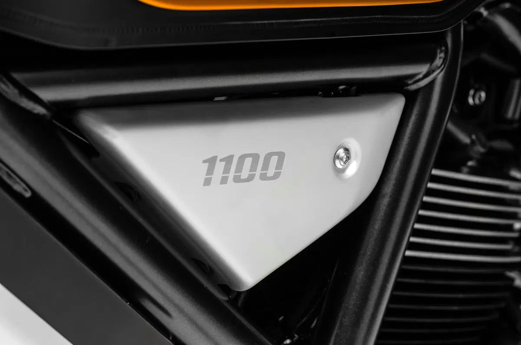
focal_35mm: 75
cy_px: 172
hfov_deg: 27.0
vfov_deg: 18.1
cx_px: 260
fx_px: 1083
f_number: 5.6
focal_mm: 50
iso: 200
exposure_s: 1/80
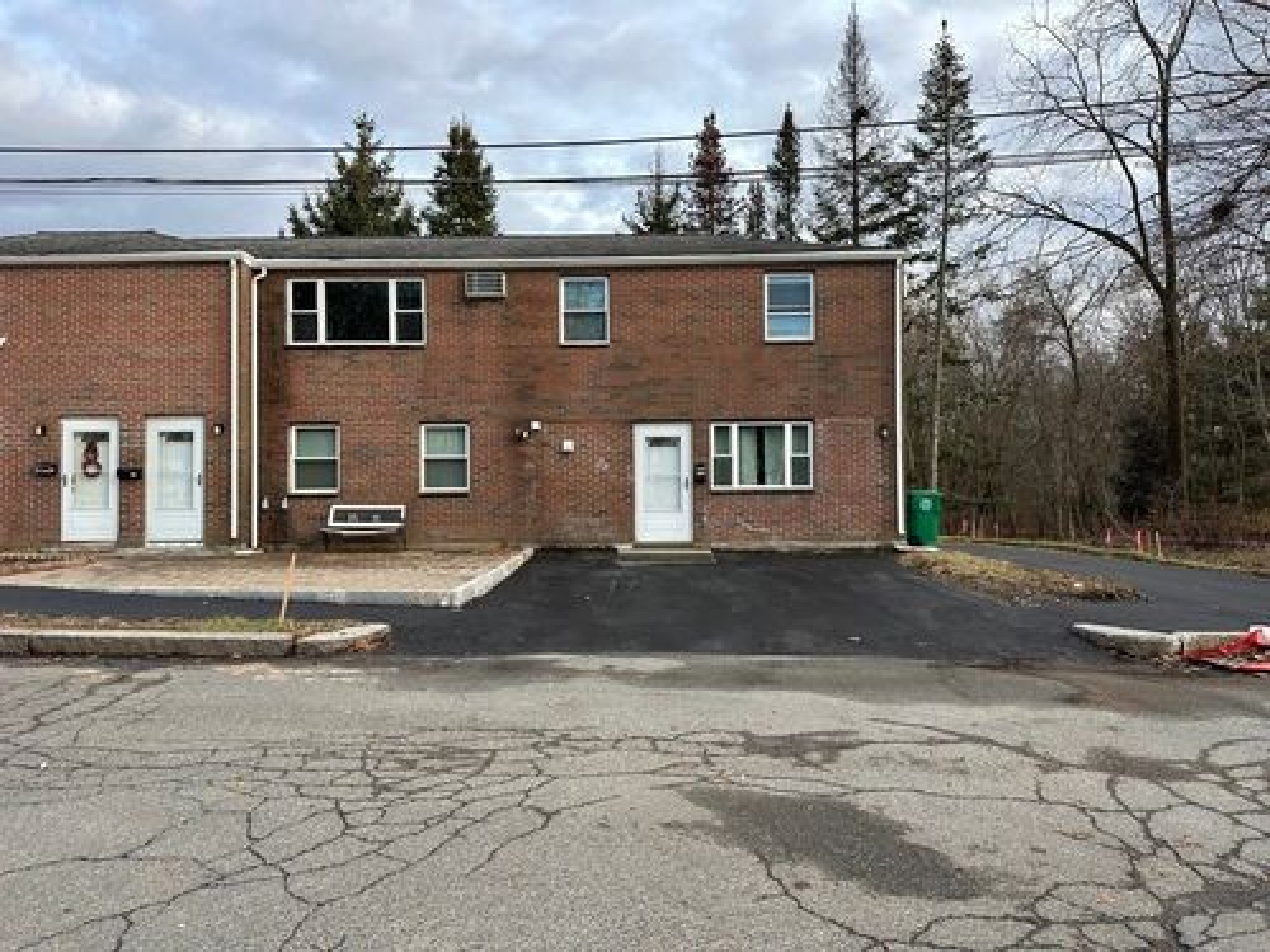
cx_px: 635
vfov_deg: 56.8
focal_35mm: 24
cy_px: 476
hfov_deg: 71.6
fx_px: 881
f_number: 1.78
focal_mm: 6.86
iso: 80
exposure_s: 1/549
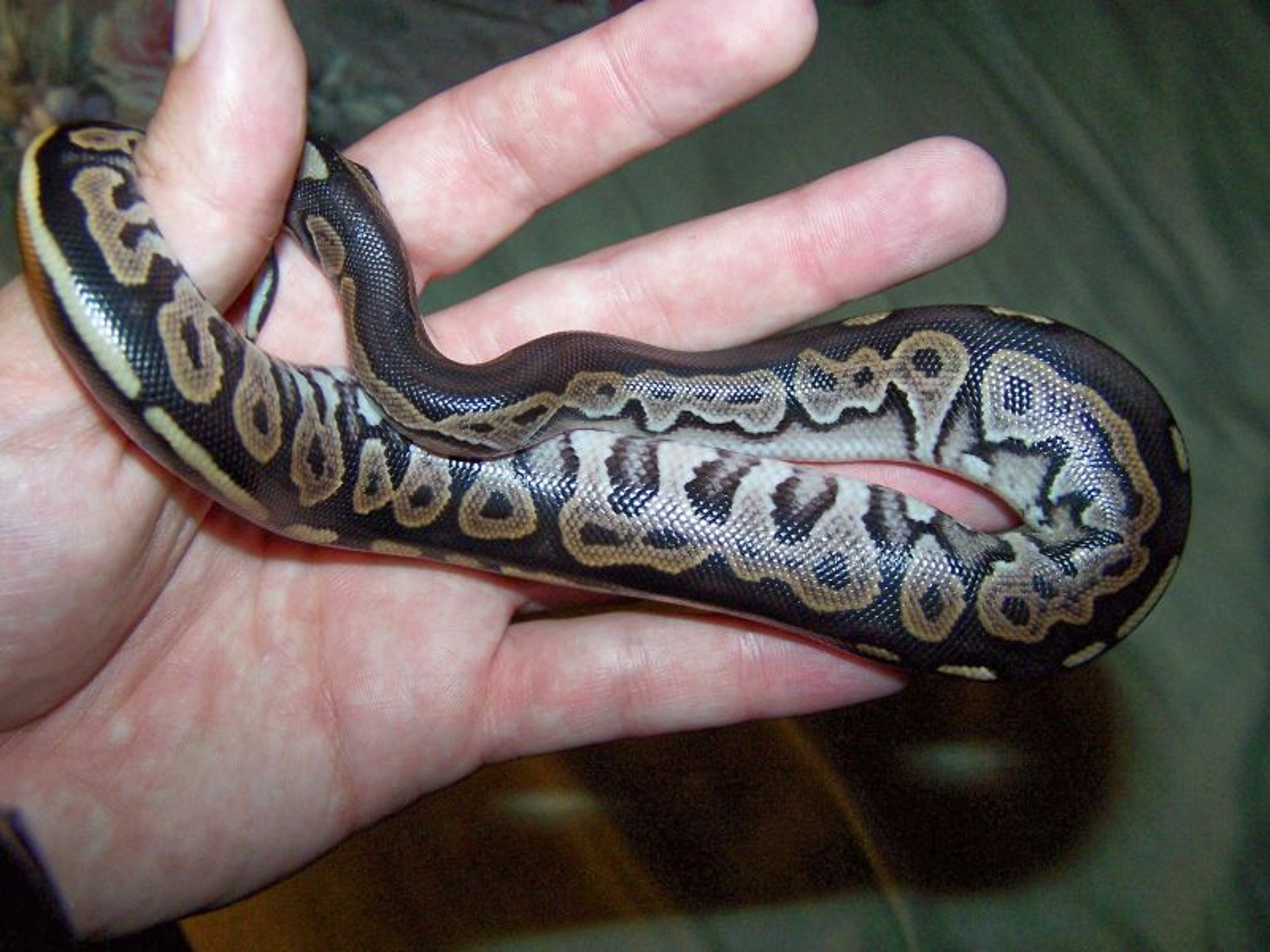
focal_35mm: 38
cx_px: 635
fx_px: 1394
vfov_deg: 37.7
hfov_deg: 49.0
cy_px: 476
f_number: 2.8
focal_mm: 6.3
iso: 140
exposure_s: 1/60
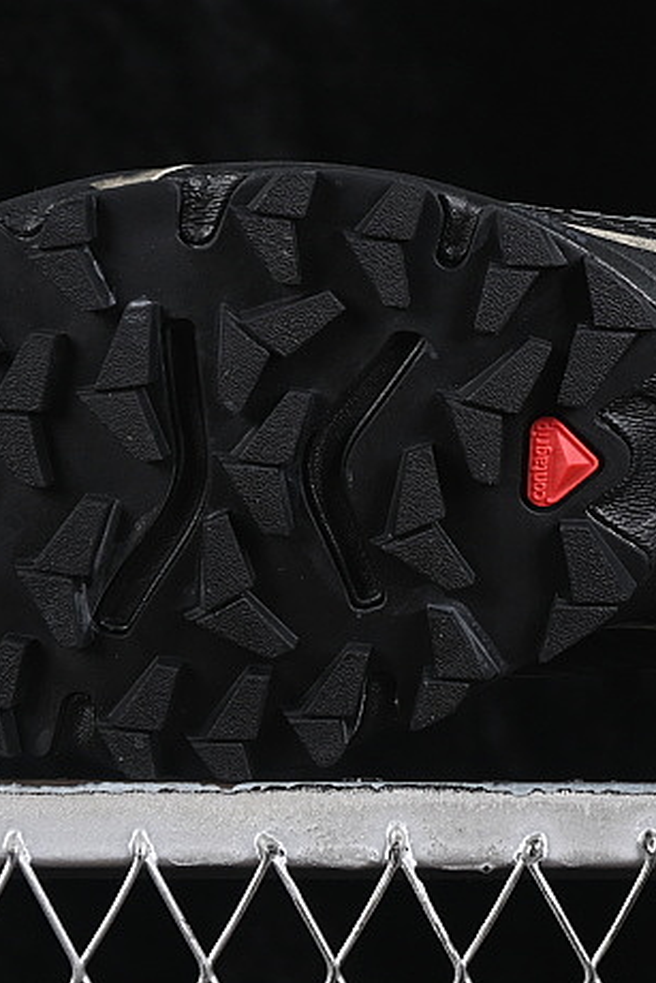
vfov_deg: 11.7
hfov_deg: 7.8
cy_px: 306
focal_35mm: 176
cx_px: 560
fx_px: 4807
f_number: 6.3
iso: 160
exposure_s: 1/60
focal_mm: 50
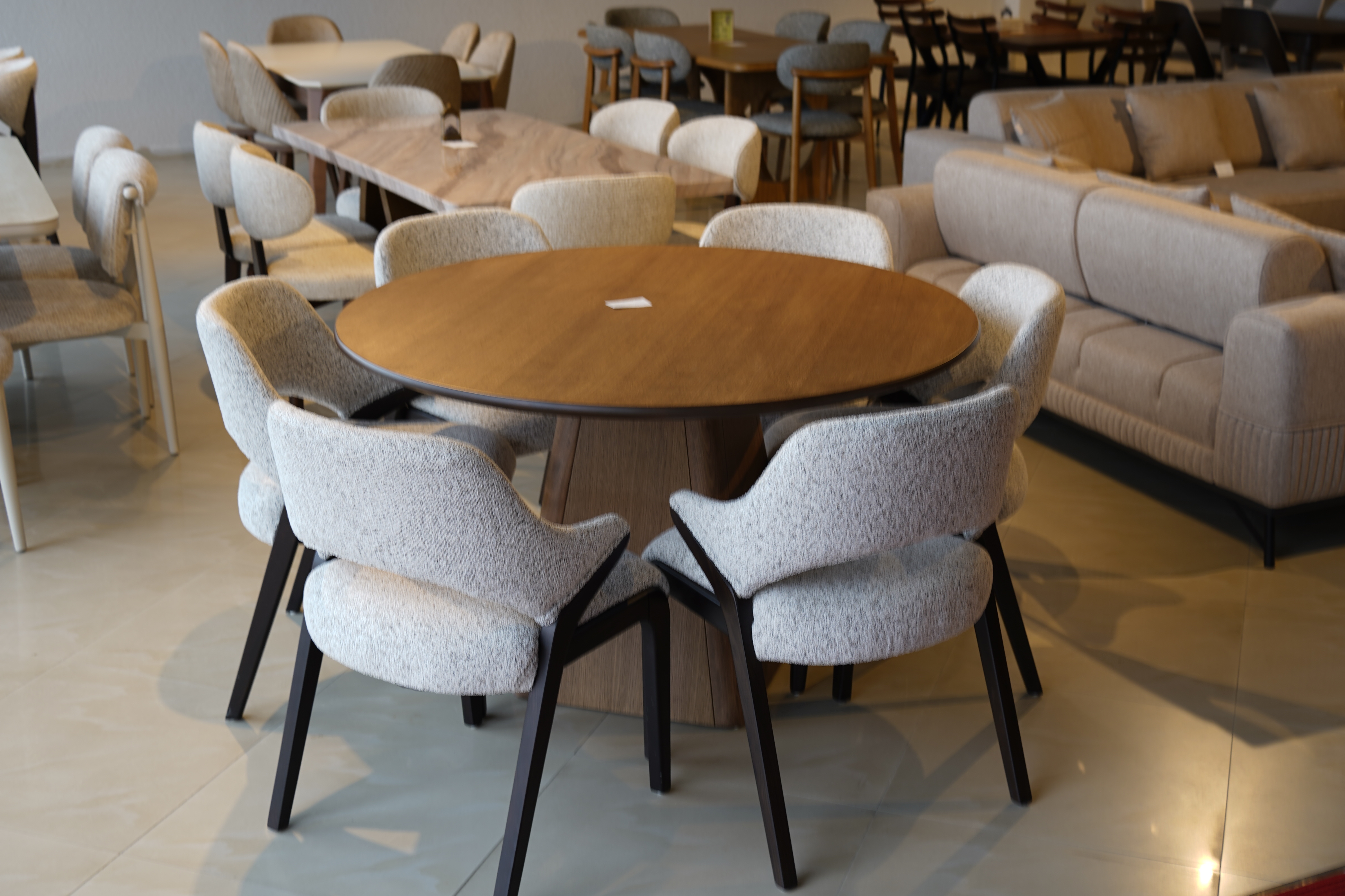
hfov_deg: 44.5
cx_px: 665
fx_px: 1644
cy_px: 429
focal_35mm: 44
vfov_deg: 30.5
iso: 50
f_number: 5
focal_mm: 35
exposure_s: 1/15
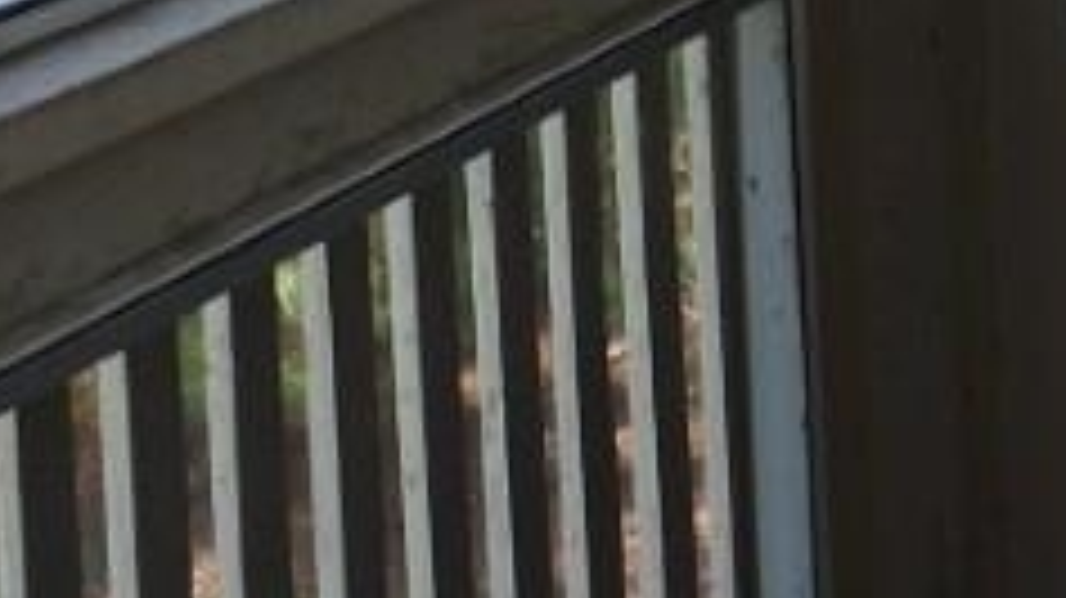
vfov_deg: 9.4
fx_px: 3192
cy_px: -872
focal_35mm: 113
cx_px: 909
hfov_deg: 18.7
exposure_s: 1/74
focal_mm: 4.3
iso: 100
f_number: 3.2
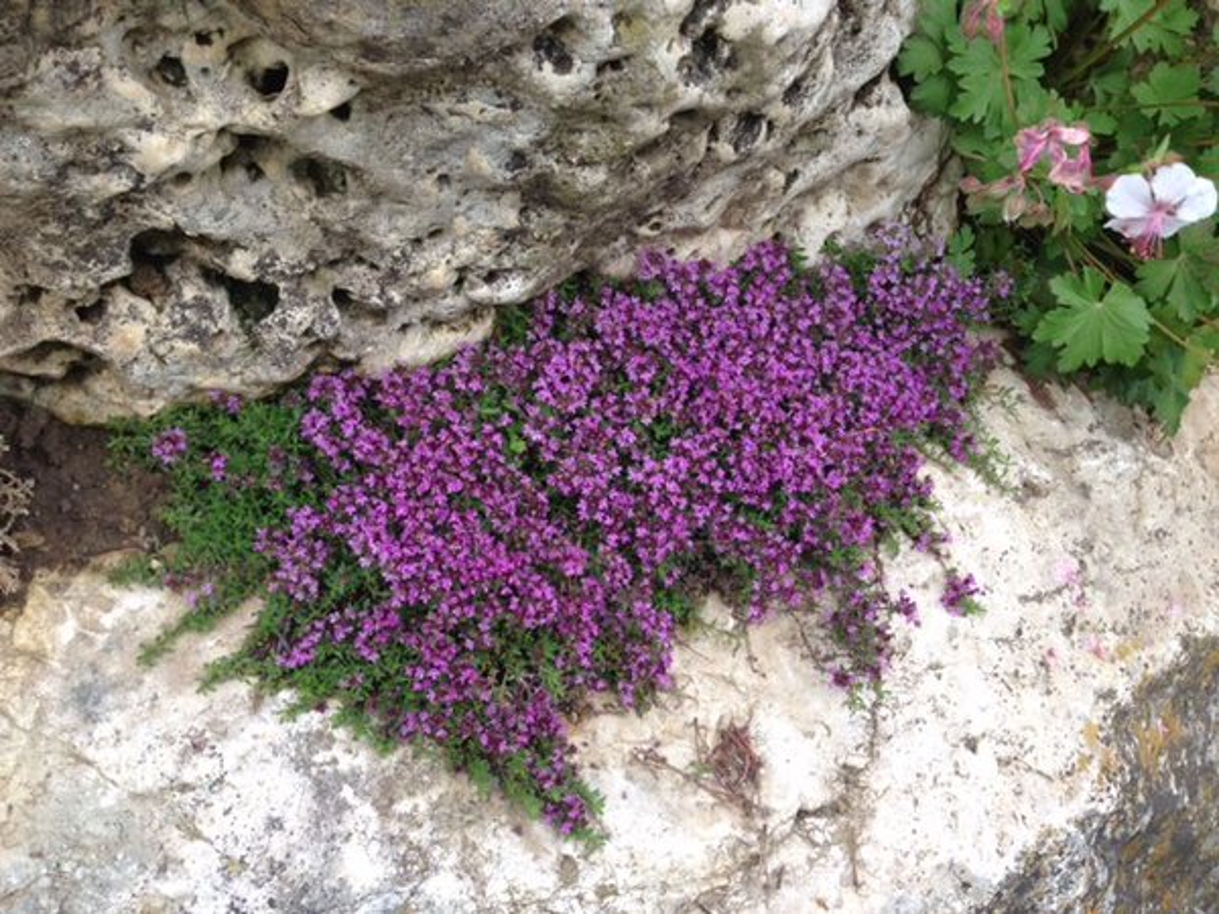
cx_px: 610
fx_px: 1162
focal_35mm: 33
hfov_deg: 55.4
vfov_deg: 42.9
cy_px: 457
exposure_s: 1/216
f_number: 2.4
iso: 50
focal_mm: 4.13
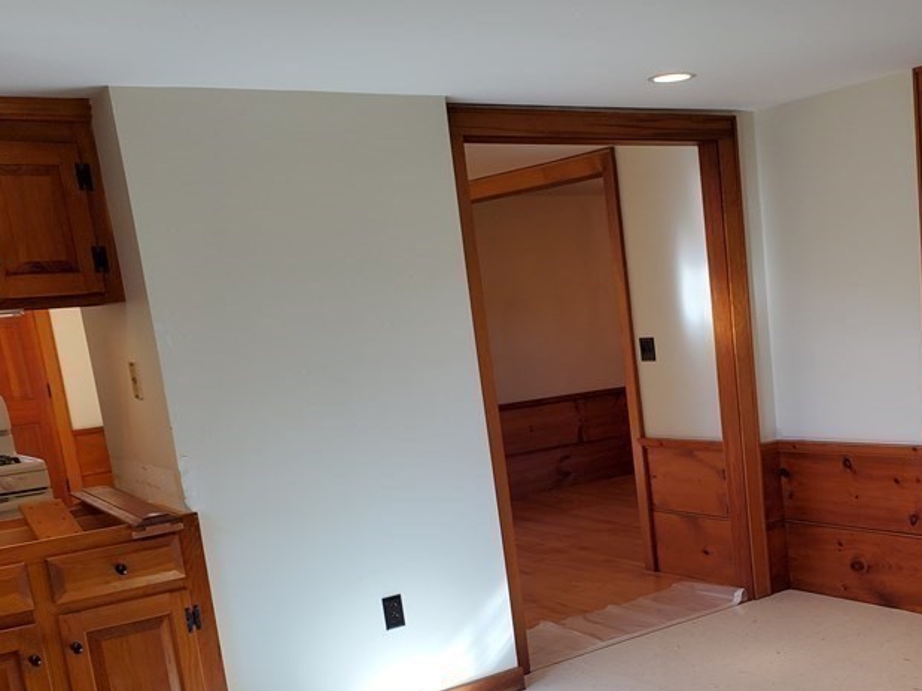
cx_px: 727
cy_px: 521
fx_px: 1145
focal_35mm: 43
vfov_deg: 32.9
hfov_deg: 42.1
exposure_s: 1/120
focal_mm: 4.3
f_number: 2.4
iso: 80
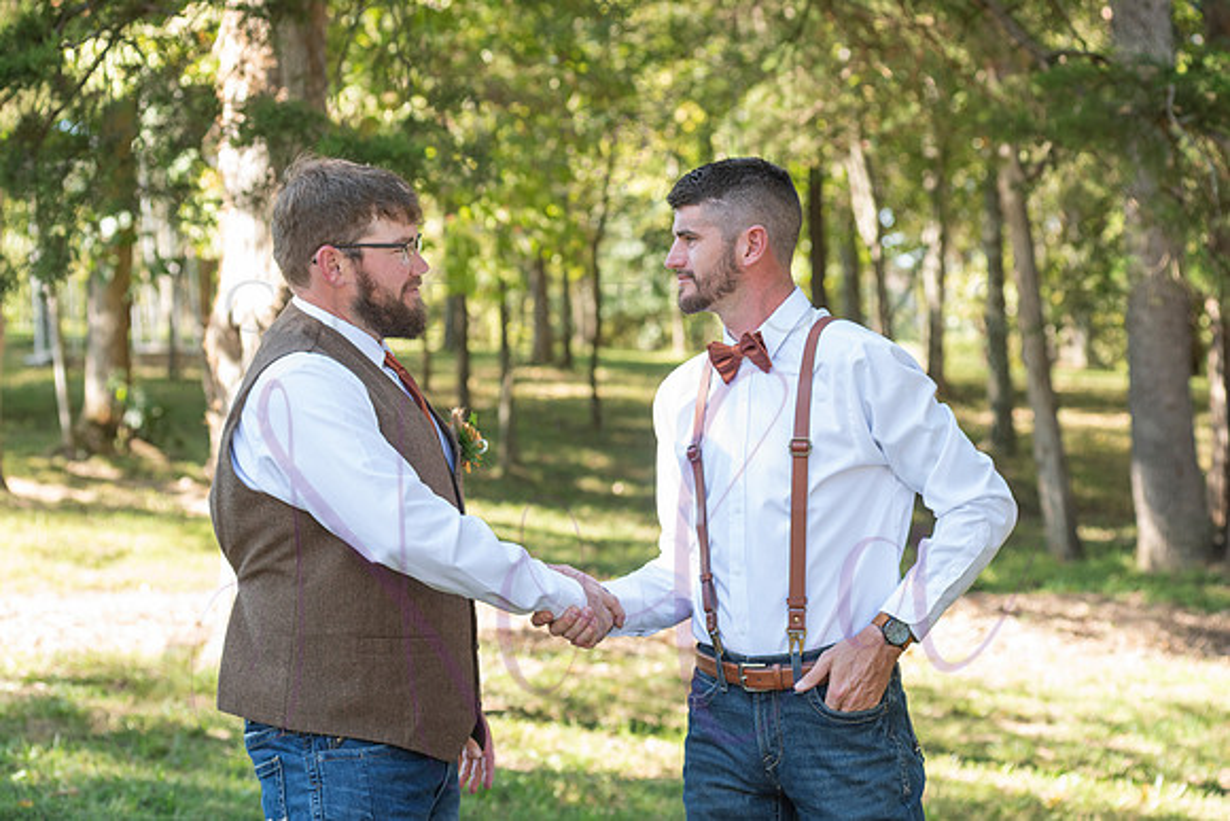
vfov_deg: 15.9
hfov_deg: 23.7
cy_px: 397
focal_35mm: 86
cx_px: 612
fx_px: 2931
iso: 800
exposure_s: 1/400
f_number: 5
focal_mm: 80
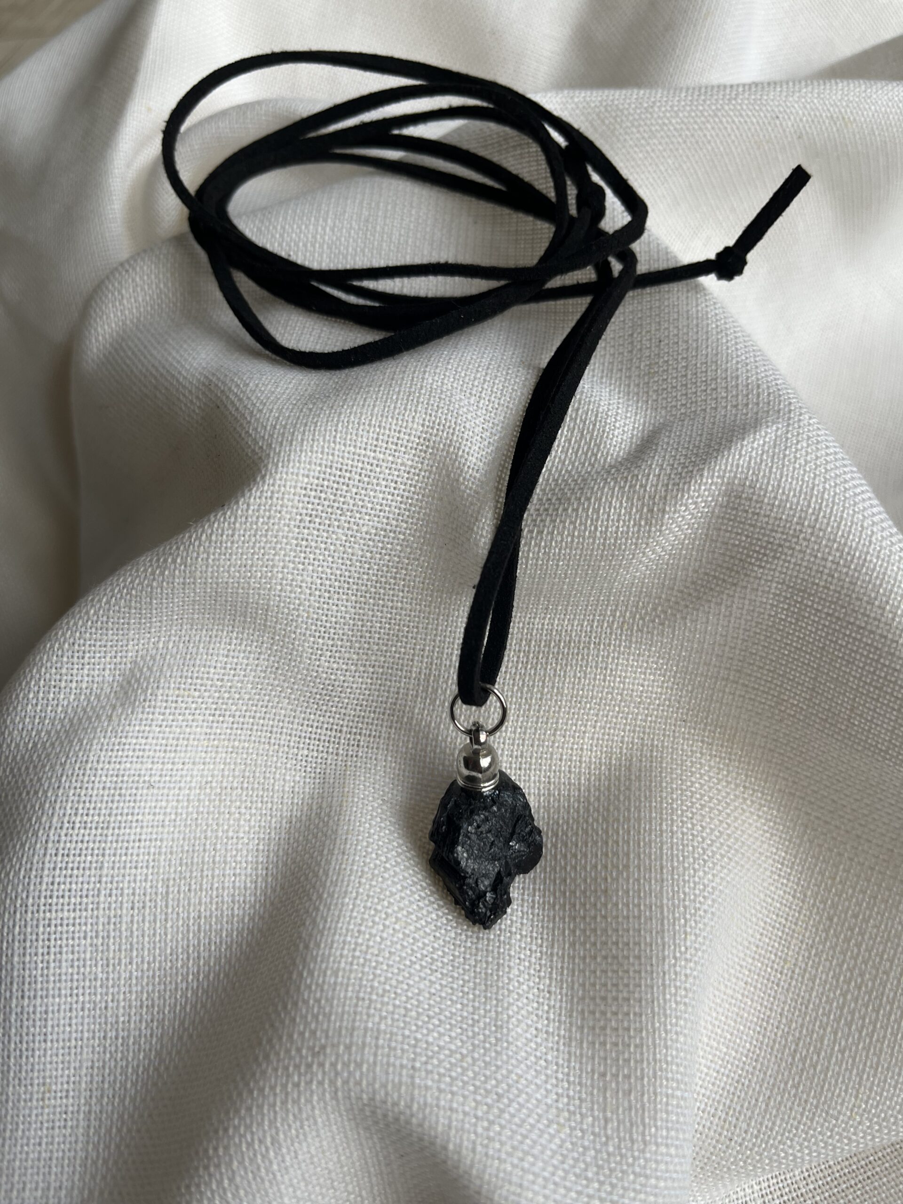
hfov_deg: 53.1
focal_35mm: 26
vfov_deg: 67.3
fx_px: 904
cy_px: 602
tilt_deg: -52.6
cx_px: 452
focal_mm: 5.1
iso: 32
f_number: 1.6
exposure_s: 1/122
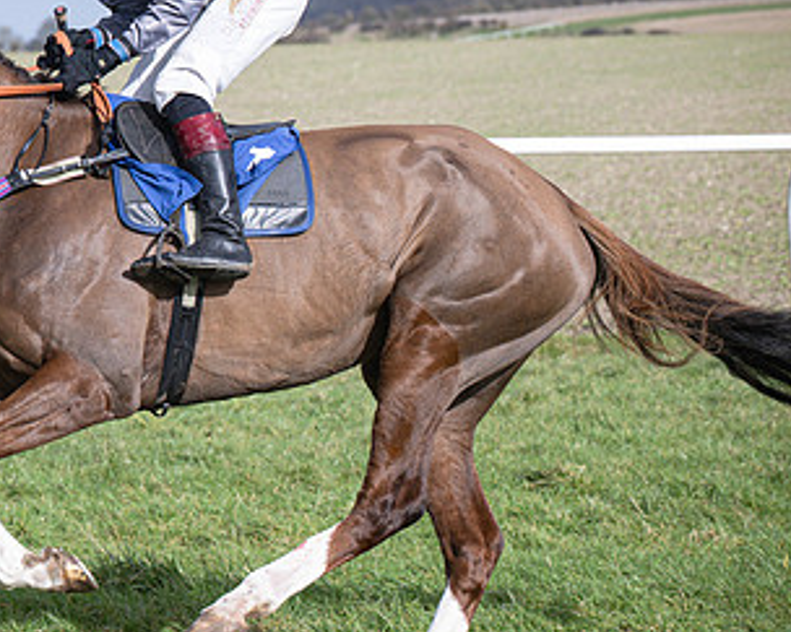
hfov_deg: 10.6
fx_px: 4236
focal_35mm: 181
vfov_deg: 8.5
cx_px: 50
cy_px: 369
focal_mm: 70
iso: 200
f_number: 4
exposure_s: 1/2000
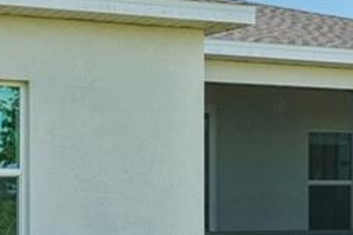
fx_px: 1156
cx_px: 47
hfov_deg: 17.2
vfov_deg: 11.5
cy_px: 209
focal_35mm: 118
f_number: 8
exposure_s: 1/800
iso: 400
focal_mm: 29.5
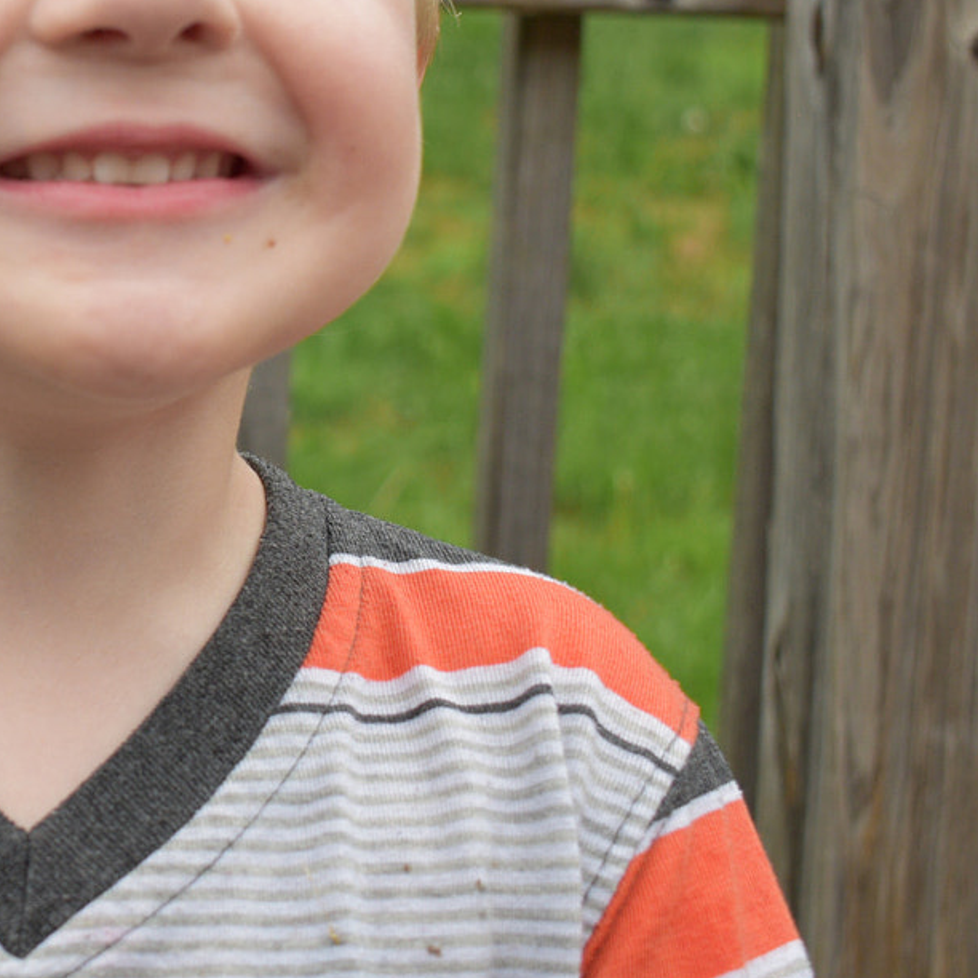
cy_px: 316
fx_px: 2557
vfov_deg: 21.6
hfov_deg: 20.8
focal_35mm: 80
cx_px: -48
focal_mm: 24
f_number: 4.5
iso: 400
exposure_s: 1/80
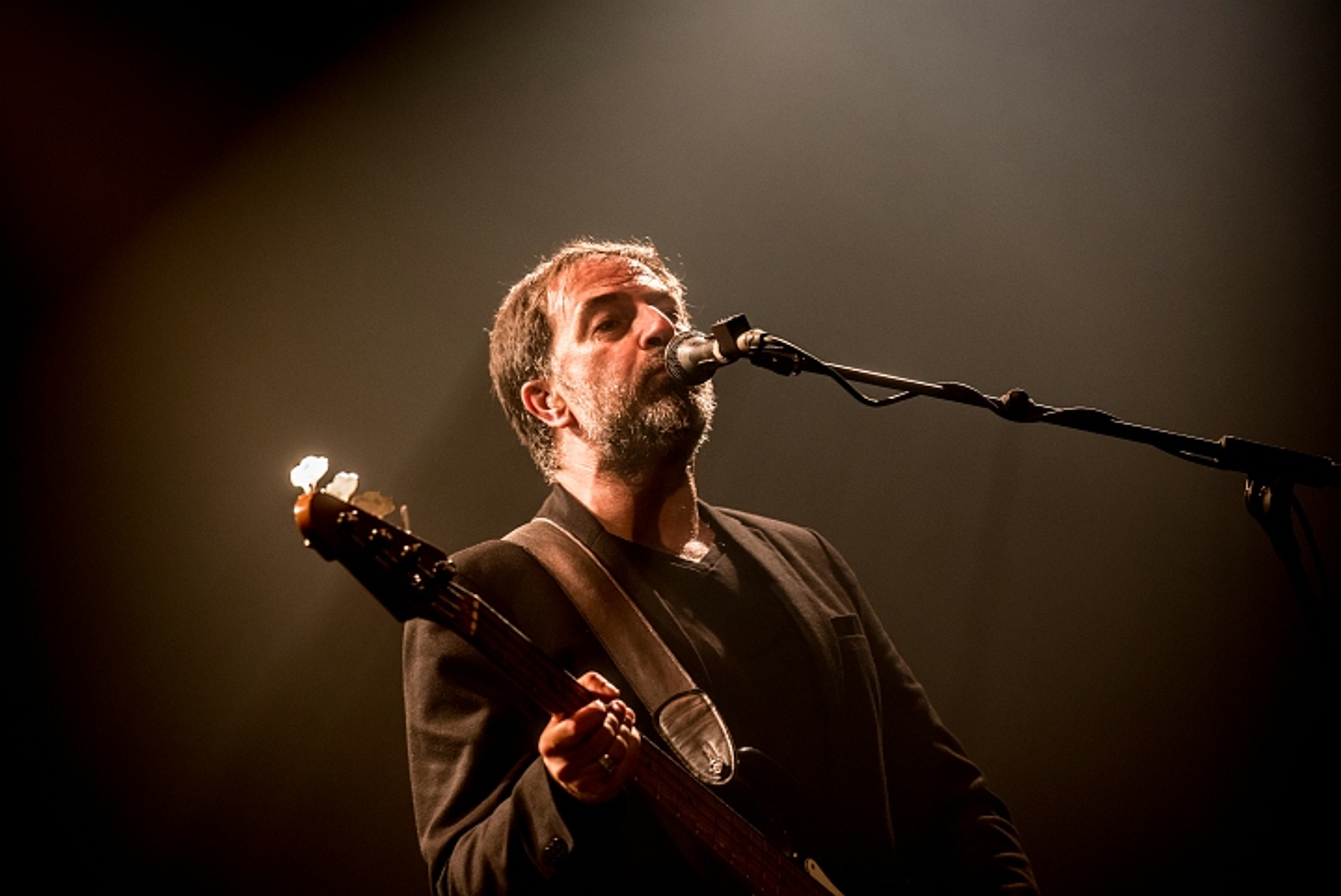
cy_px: 448
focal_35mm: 190
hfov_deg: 10.8
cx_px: 670
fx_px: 7081
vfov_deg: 7.2
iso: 1600
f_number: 4.5
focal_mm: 190
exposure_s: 1/125
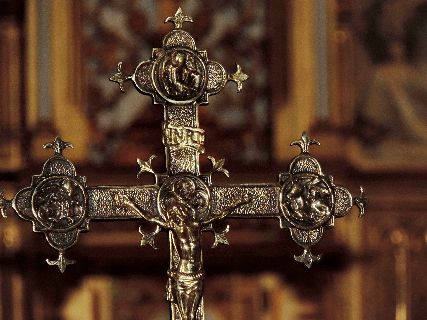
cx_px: 214
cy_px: 160
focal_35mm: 470
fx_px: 5798
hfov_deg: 4.2
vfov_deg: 3.2
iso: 720
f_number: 4.9
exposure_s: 1/200
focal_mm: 83.8
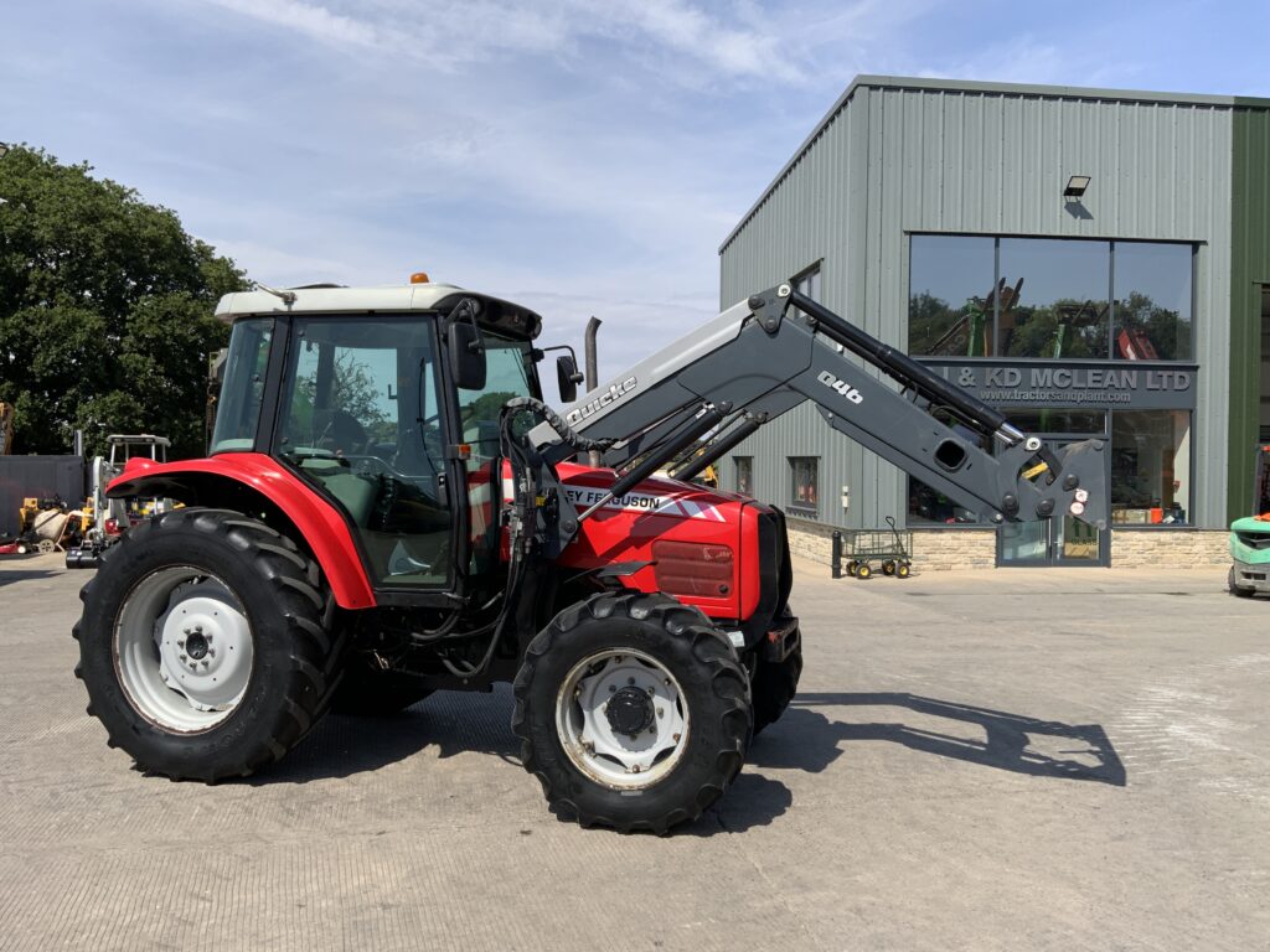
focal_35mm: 29
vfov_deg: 48.2
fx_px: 1064
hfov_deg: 61.7
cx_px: 635
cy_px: 476
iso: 16
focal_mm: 3
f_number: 1.8
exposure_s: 1/2058
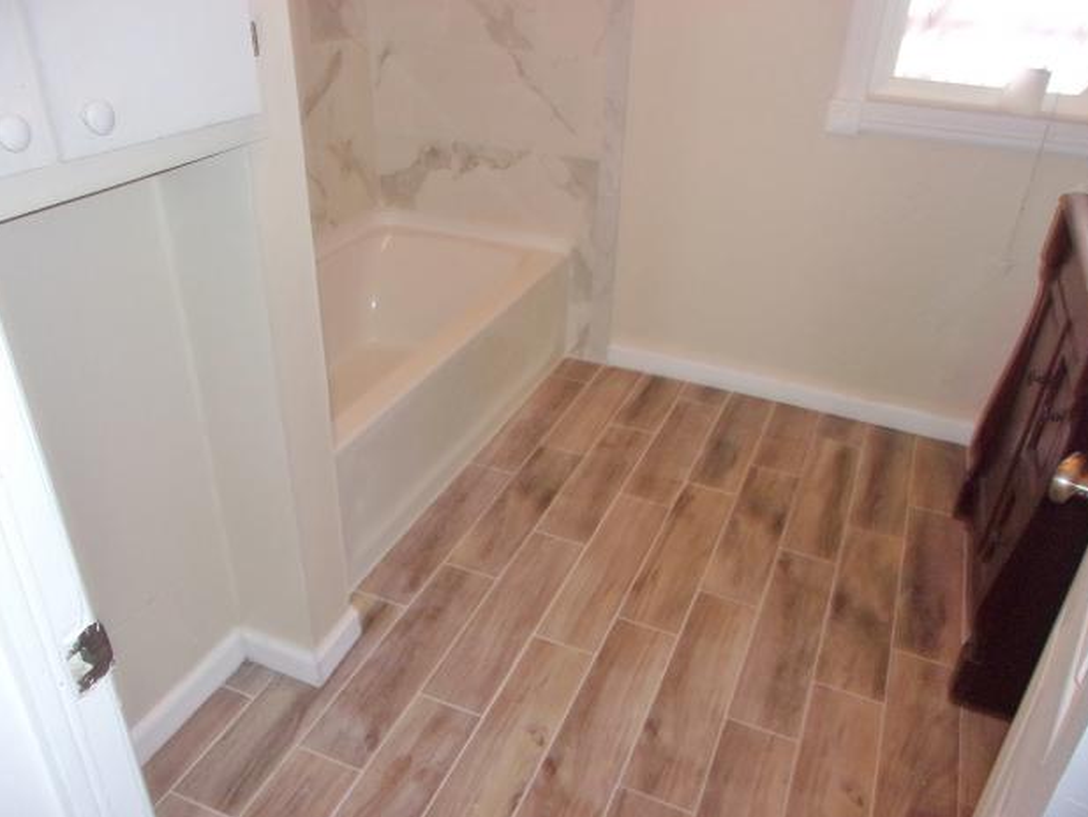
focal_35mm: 28
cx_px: 550
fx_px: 880
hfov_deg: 63.4
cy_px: 422
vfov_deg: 49.8
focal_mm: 4.9
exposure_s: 1/34
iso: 200
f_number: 3
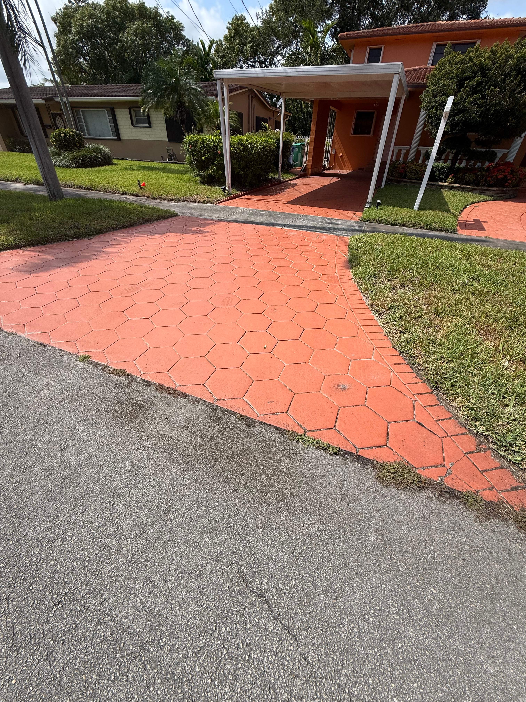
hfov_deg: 85.7
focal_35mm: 14
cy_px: 351
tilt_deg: -35.2
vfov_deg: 102.1
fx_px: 284
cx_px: 263
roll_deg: -3.0
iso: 50
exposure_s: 1/2841
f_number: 2.2
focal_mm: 2.22
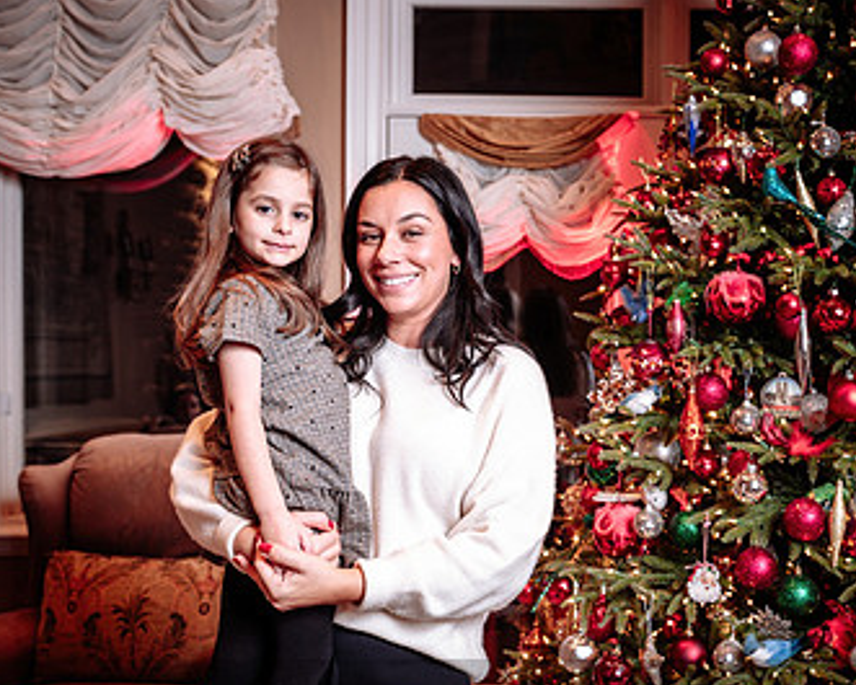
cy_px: 392
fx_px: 1166
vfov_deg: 32.7
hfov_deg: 39.5
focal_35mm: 46
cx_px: 613
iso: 1000
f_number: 3.5
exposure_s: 1/125
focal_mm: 28
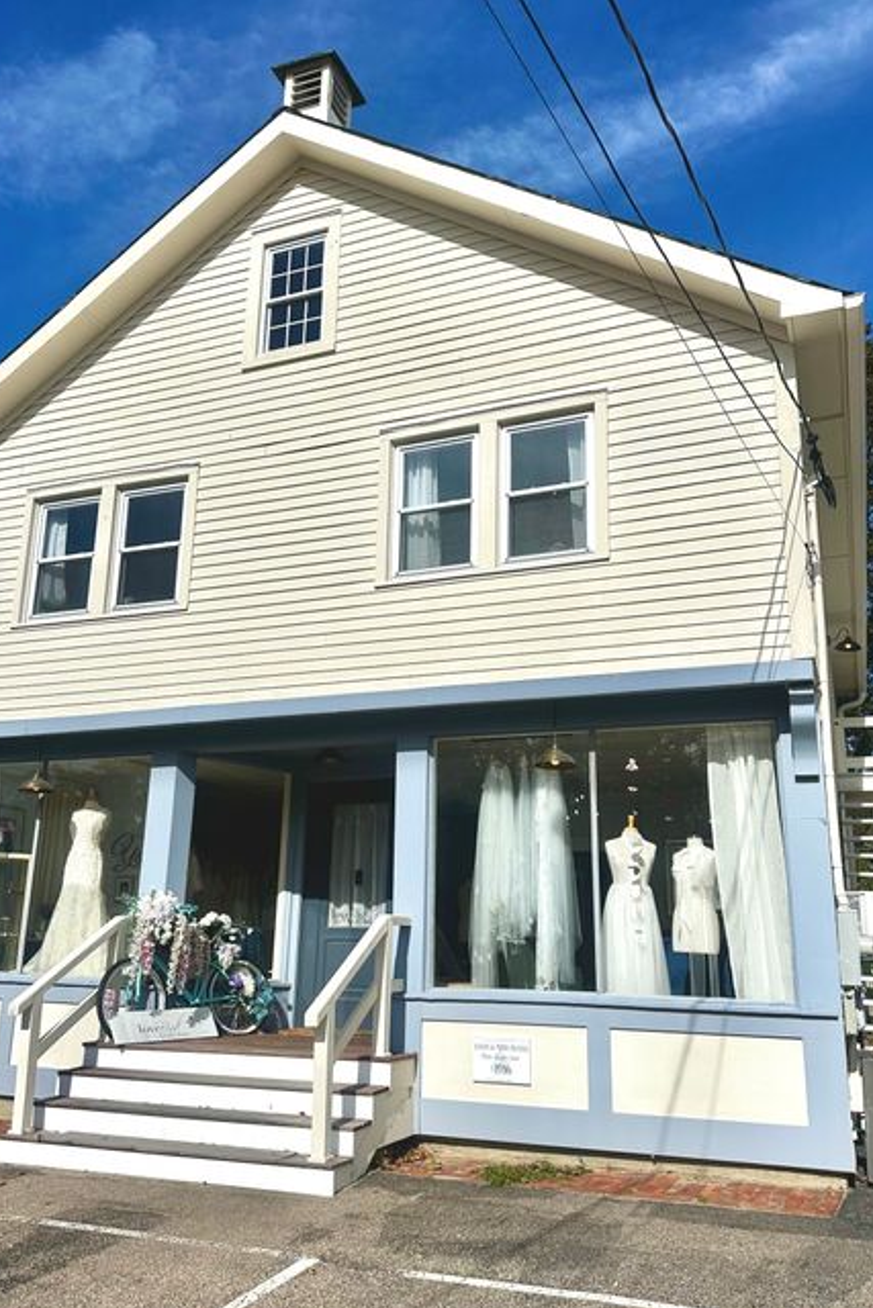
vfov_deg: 69.4
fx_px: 945
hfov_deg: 49.6
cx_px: 413
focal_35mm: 26
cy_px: 680
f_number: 1.78
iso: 80
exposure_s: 1/15625
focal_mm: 6.86
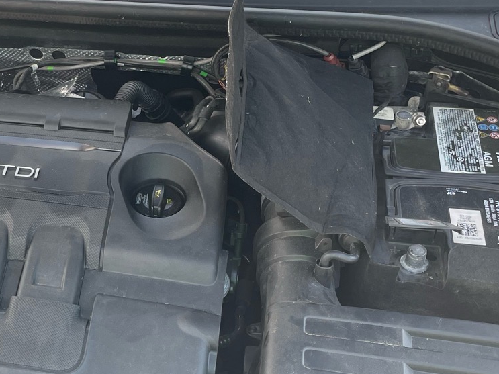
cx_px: 71
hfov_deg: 29.7
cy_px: 203
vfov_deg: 23.3
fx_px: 908
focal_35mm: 63
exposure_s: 1/262
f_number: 1.6
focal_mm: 4.2
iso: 32
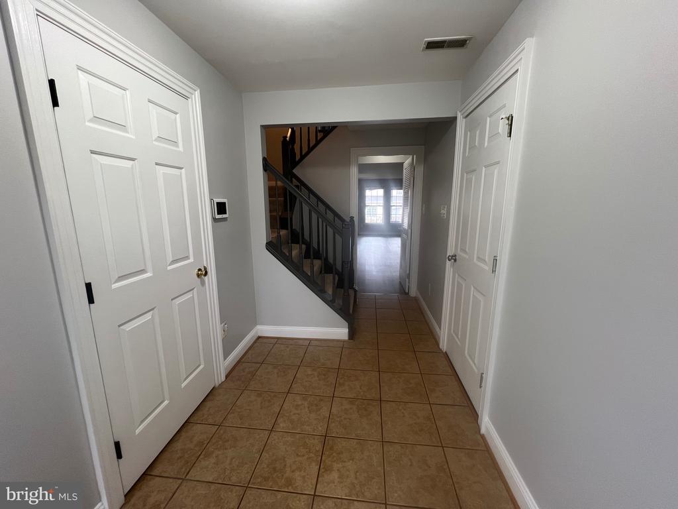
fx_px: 255
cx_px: 339
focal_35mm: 13
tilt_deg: -10.5
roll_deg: +1.0
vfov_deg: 89.9
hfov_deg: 106.2
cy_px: 254
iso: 160
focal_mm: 1.57
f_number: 1.8
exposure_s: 1/60
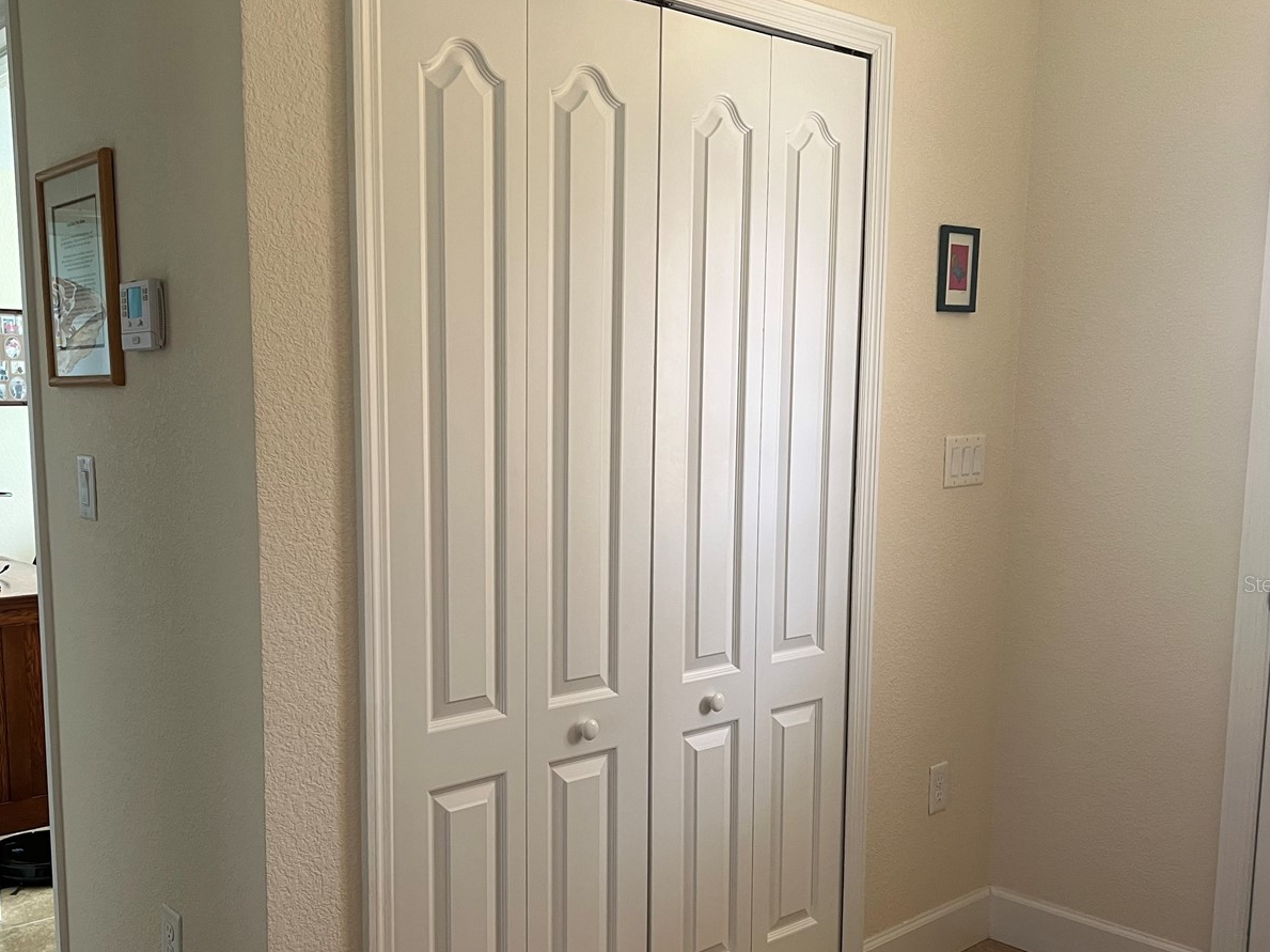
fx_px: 1284
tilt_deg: -8.3
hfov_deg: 52.2
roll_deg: -0.3
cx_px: 490
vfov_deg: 40.4
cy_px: 583
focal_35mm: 35
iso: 80
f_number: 1.5
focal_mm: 5.7
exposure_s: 1/60
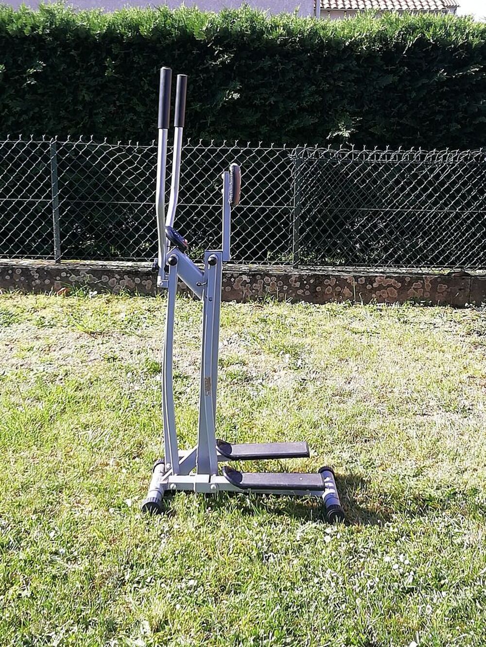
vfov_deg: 35.5
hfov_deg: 27.0
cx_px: 243
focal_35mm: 54
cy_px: 324
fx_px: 1011
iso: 50
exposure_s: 1/333
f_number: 2.2
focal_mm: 3.21
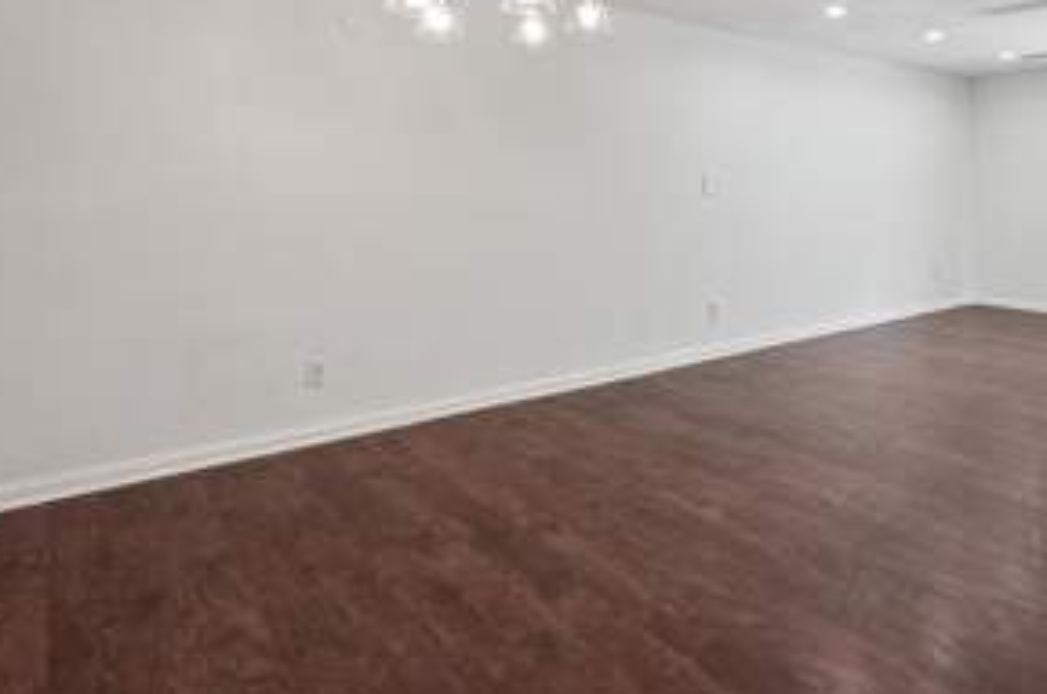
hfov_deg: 69.5
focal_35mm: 25
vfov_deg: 49.5
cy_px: 191
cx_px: 702
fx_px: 726
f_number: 9
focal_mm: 15
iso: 200
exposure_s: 1/8
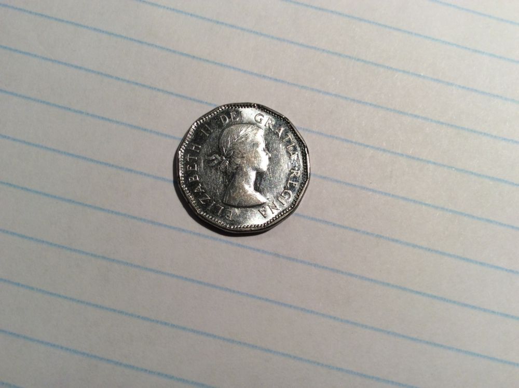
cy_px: 194
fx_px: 479
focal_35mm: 32
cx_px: 260
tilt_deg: -79.8
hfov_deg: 56.9
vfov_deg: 44.1
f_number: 2.4
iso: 32
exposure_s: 1/24
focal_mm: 3.3
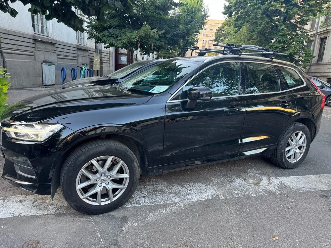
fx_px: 229
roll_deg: -2.6
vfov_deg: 56.8
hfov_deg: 71.6
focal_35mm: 24
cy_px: 124
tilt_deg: -11.7
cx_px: 166
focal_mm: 6.76
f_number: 1.78
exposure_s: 1/63
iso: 100
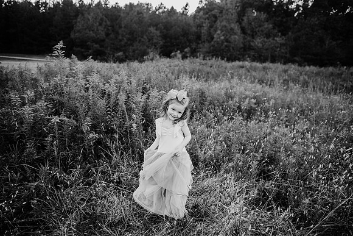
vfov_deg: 53.2
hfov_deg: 73.7
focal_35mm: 24
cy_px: 118
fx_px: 235
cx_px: 176
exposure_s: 1/400
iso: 250
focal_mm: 24
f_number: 2.5
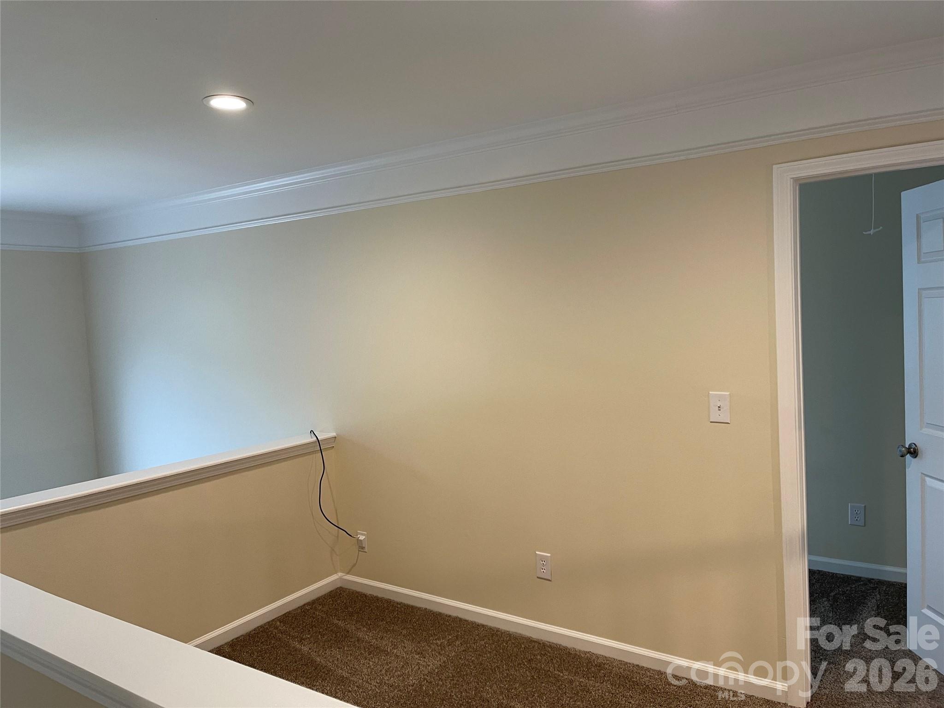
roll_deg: +2.6
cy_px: 354
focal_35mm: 26
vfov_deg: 53.1
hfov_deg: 67.3
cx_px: 472
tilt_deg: -4.4
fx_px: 709
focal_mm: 5.1
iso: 80
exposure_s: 1/60
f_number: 1.6
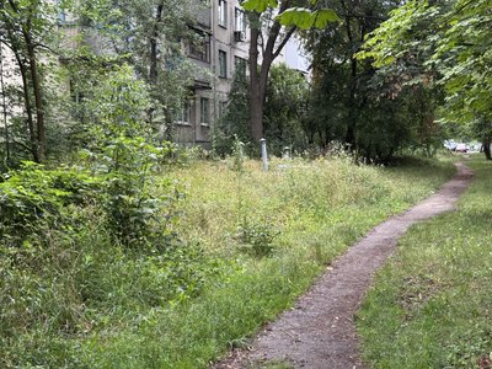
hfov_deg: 39.7
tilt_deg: -4.5
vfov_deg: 30.3
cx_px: 246
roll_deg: +0.1
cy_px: 184
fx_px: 682
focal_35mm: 48
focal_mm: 6.76
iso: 64
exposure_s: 1/233
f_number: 1.78
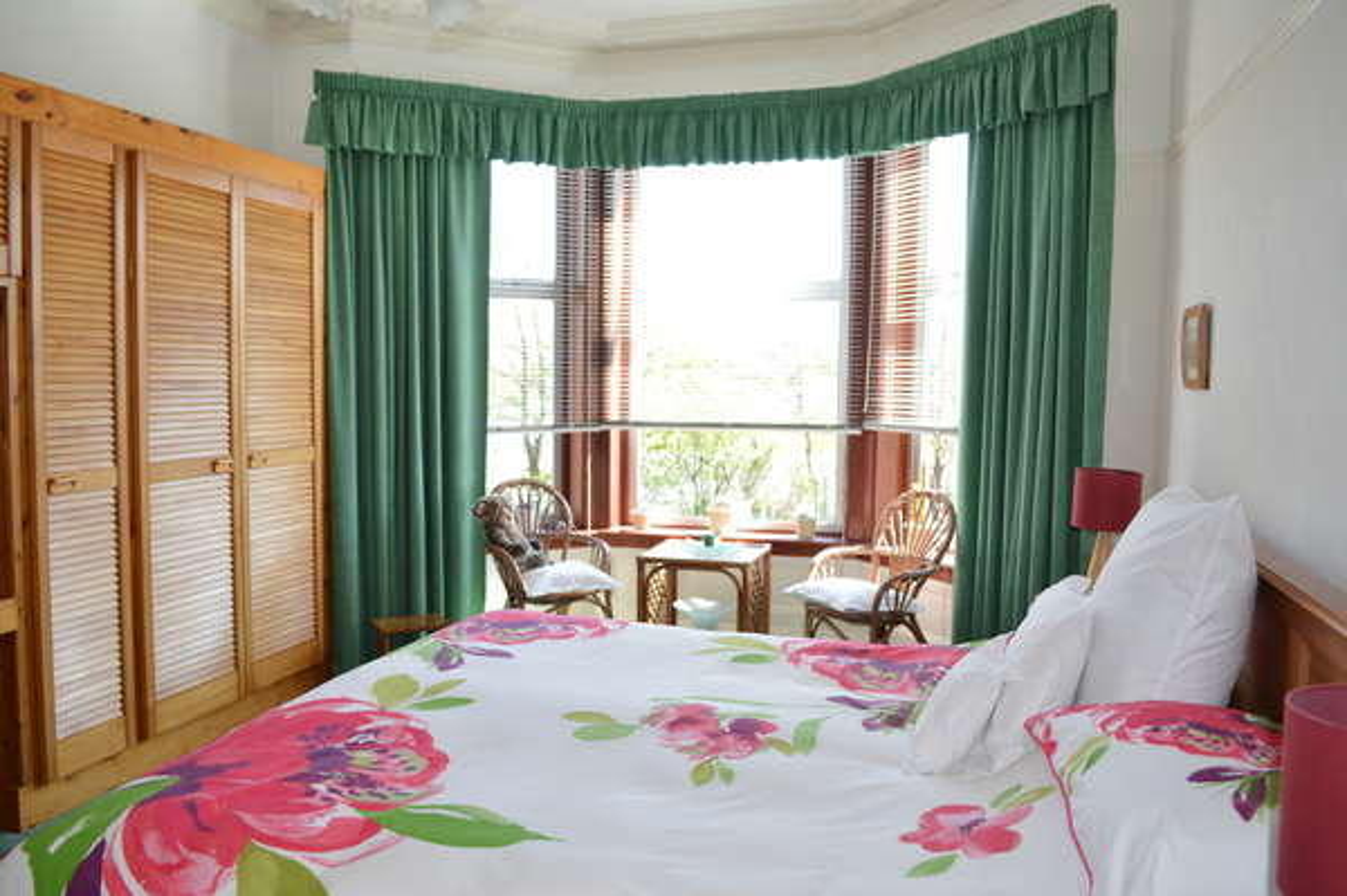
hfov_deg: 67.4
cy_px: 448
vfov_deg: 47.9
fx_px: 1009
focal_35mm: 27
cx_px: 674
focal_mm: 18
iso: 280
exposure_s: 1/125
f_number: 4
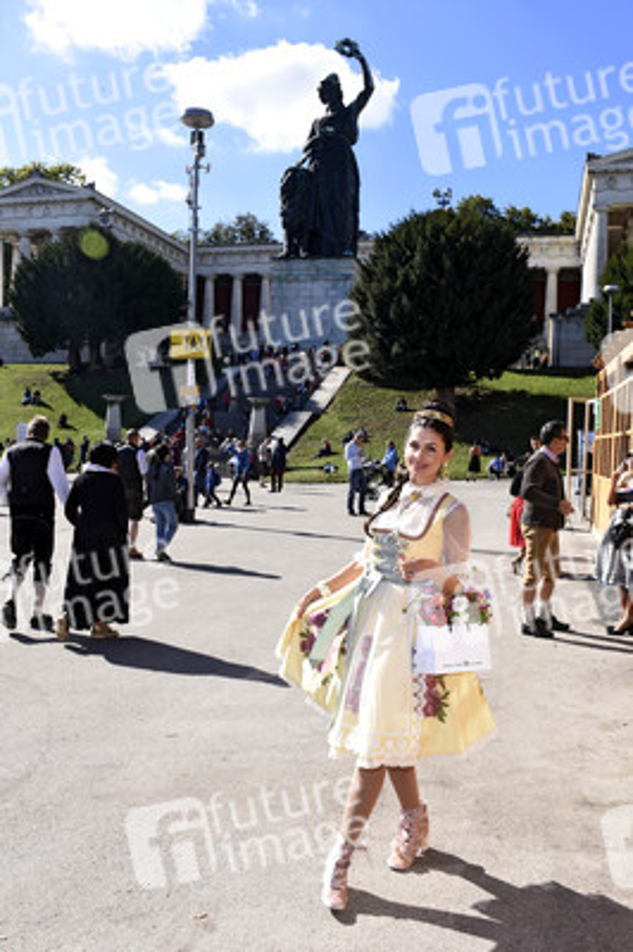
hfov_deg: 43.5
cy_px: 476
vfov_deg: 62.0
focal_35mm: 30
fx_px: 793
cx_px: 316
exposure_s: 1/160
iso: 160
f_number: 9
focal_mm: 20
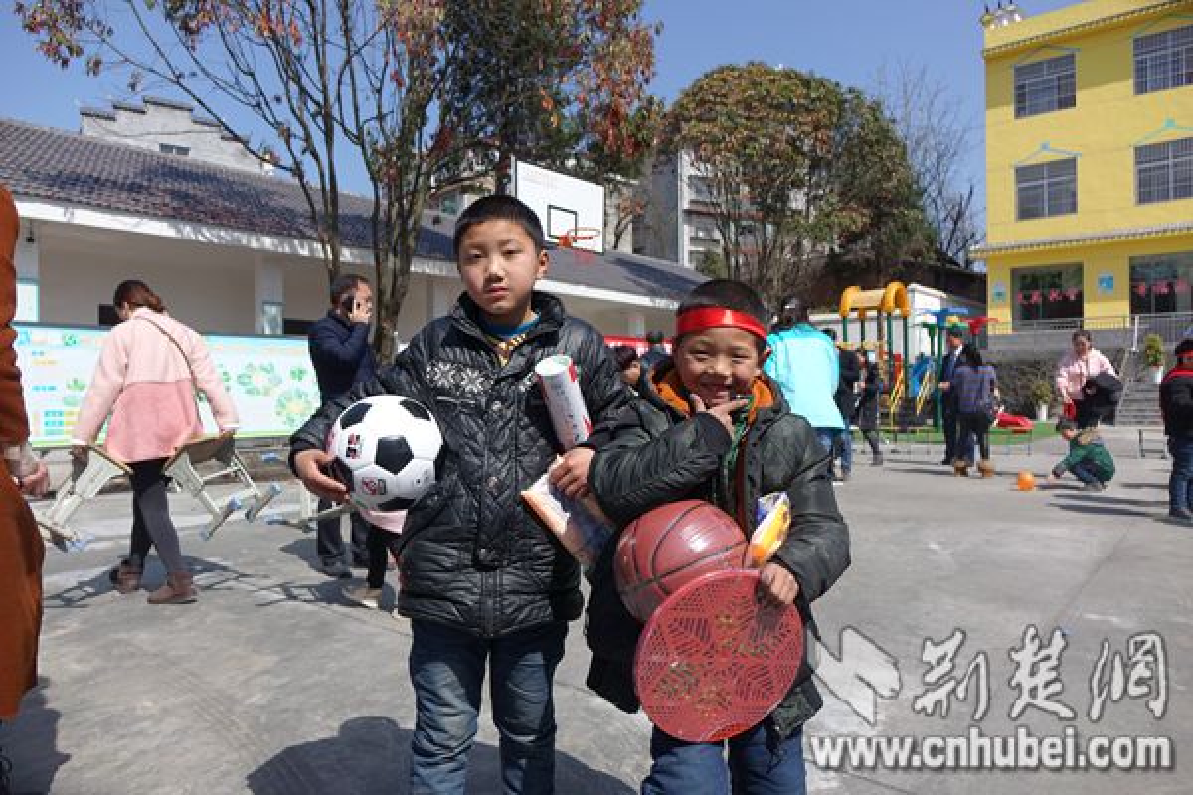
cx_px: 596
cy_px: 398
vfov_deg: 53.1
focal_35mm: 24
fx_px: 795
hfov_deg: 73.7
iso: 125
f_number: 3.2
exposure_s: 1/1600
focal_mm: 8.8
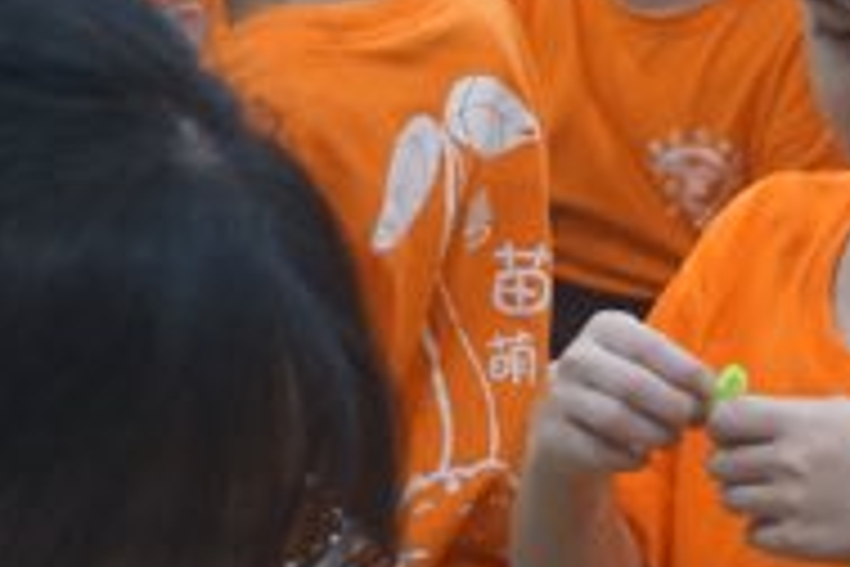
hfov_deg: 13.7
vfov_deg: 9.5
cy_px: 400
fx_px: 3423
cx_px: 1061
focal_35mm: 145
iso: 3200
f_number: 5.6
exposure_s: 1/60
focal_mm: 38
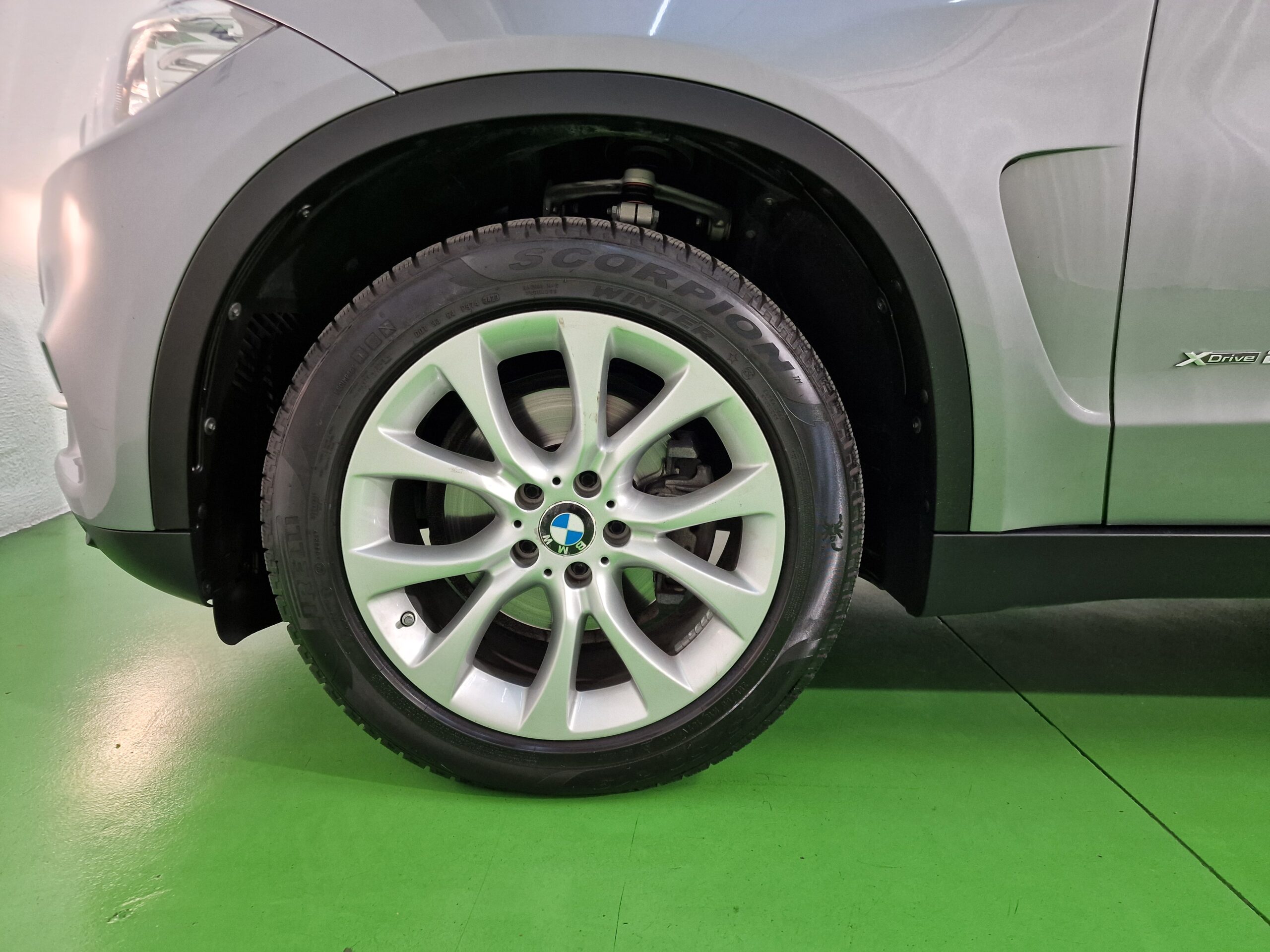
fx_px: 844
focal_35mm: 23
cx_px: 635
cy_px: 476
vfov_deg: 58.9
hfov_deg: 73.9
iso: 250
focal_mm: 6.4
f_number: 1.8
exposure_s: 1/100
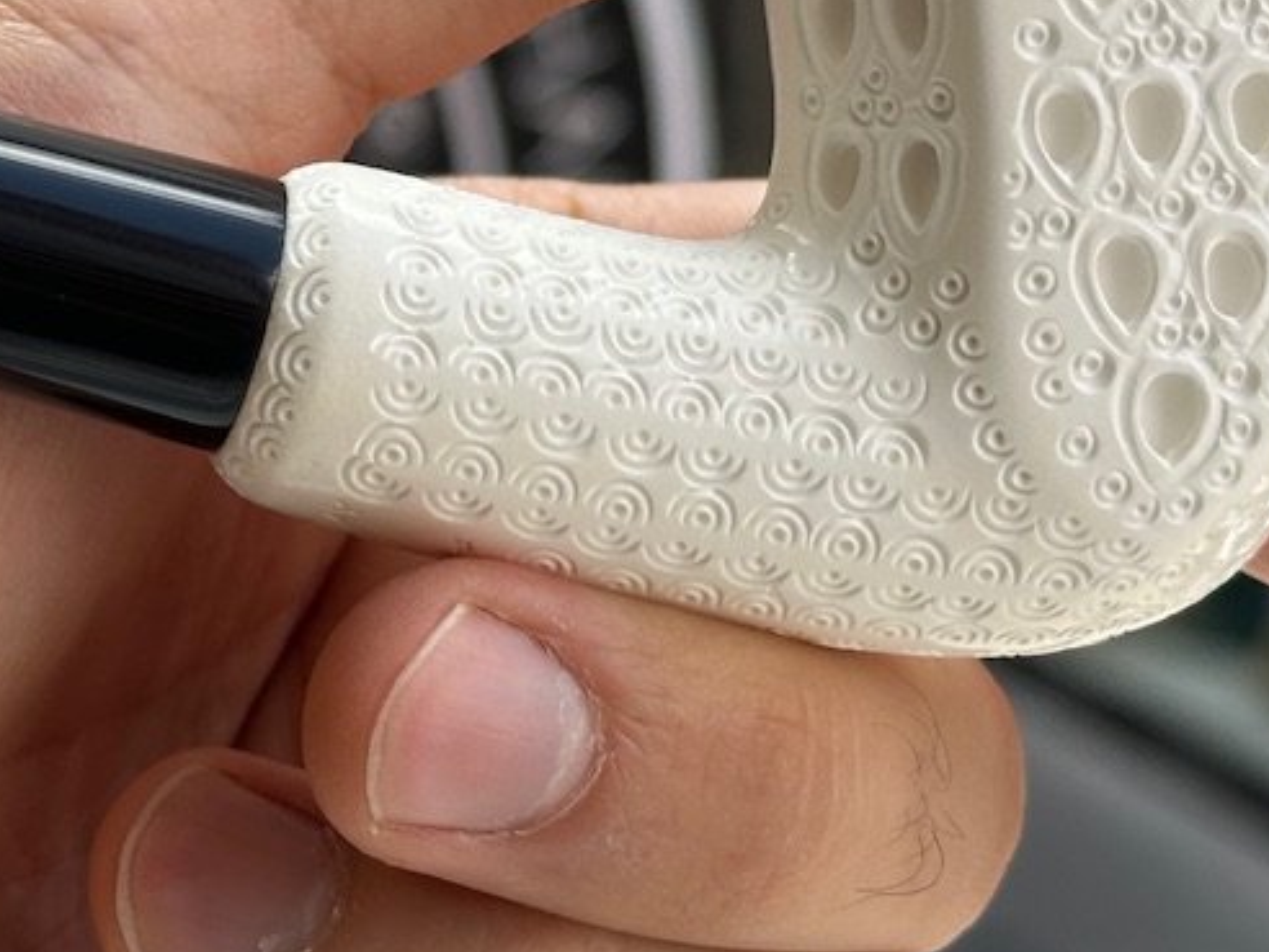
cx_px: 230
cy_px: 108
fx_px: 4582
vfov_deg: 11.8
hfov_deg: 15.6
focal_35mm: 125
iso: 64
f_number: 1.78
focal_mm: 6.86
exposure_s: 1/1030
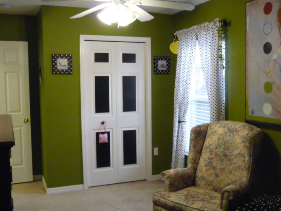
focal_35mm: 40
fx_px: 325
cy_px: 106
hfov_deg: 46.8
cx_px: 140
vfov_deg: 36.0
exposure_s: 1/50
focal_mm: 4.7
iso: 800
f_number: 3.3
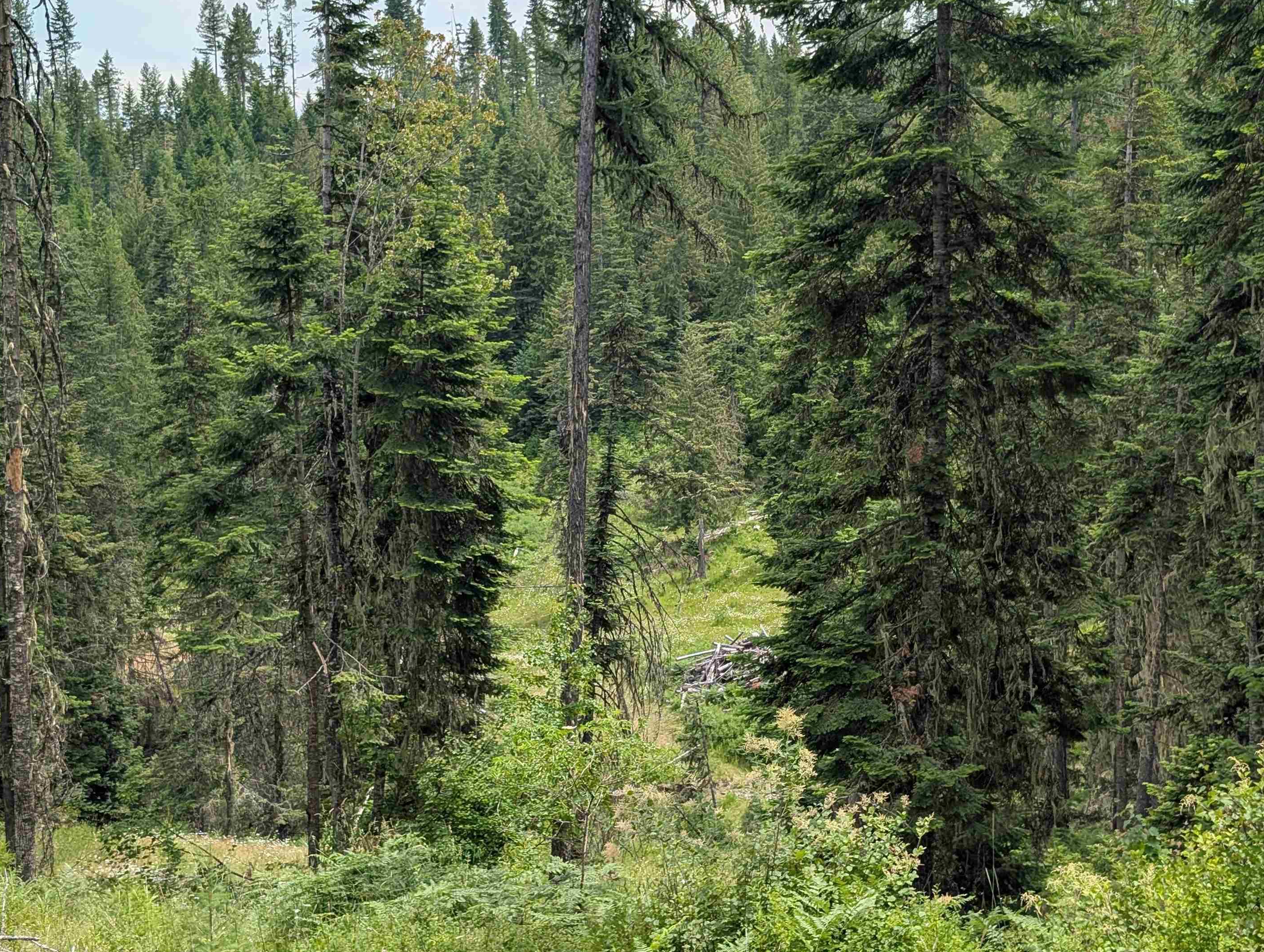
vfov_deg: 27.6
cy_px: 492
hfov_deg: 36.1
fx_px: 1938
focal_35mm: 53
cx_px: 628
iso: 19
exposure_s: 1/829
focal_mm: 6.9
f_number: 1.68
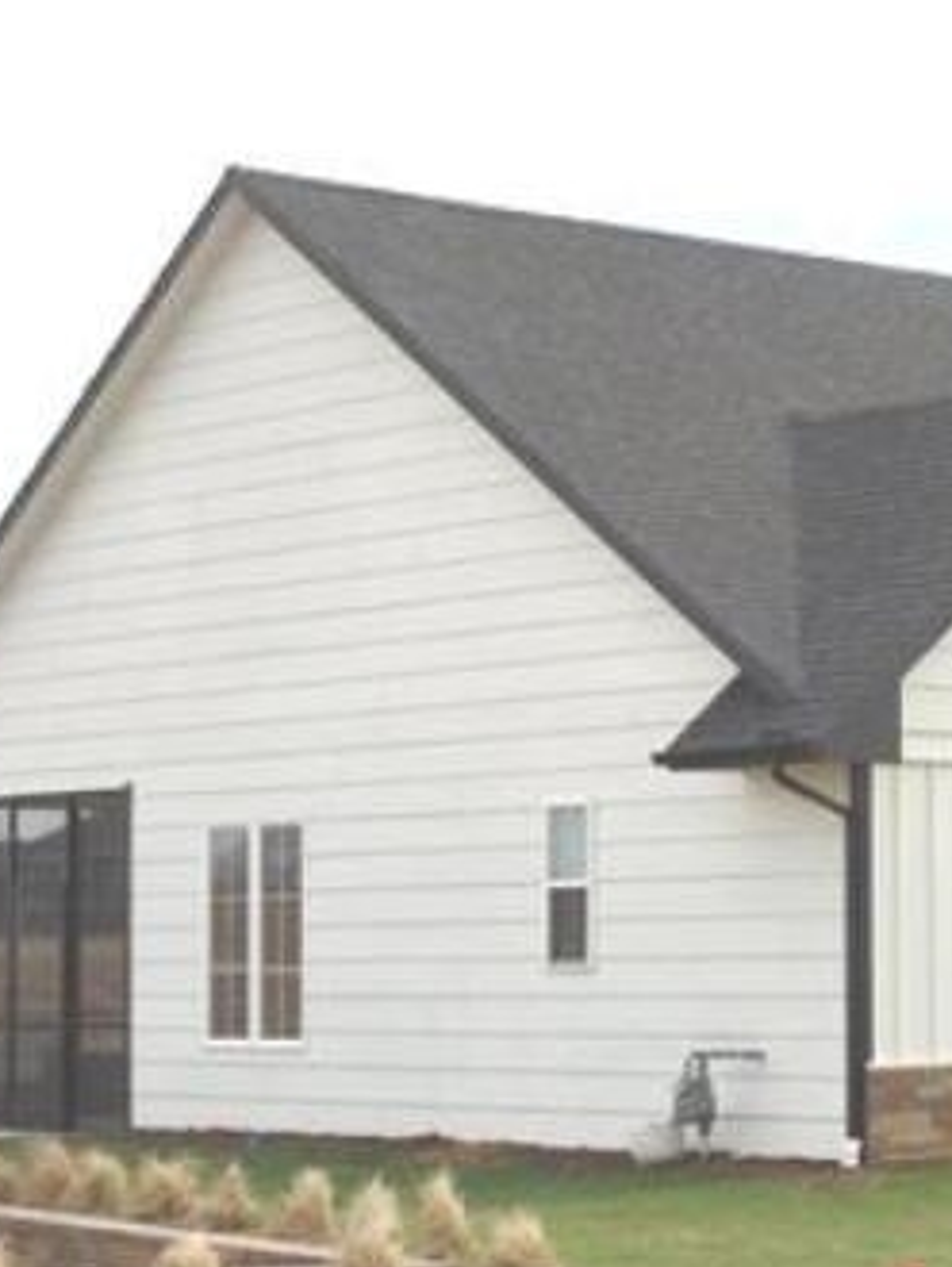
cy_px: 731
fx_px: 3845
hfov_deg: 13.5
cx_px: 1294
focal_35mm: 105
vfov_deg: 18.7
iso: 125
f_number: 5.6
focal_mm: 17.4
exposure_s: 1/500
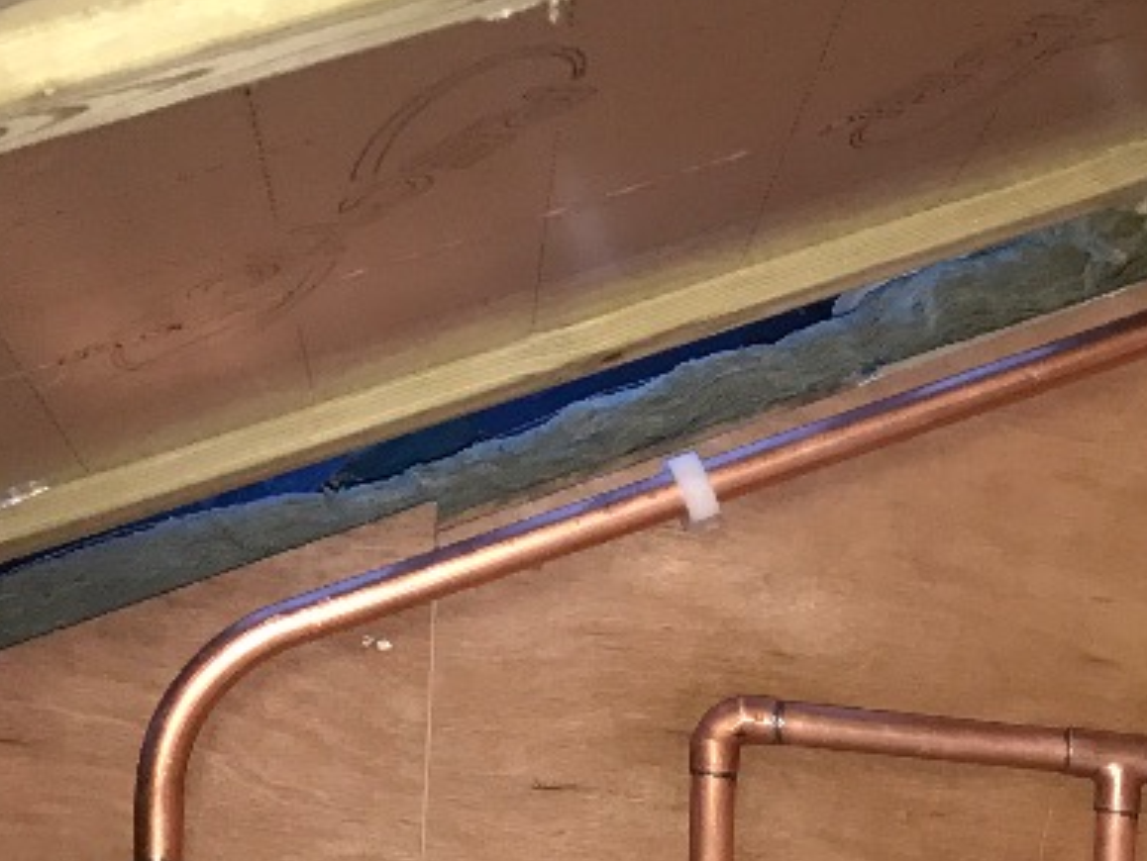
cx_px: 1435
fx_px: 2885
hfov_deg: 20.7
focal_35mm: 87
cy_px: 1318
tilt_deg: -2.4
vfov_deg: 15.6
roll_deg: -3.6
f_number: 1.8
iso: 64
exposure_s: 1/17
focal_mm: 3.99
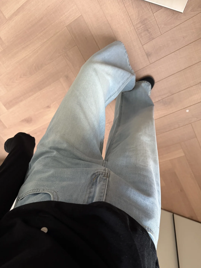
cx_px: 100
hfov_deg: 56.8
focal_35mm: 24
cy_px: 134
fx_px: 186
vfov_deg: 71.6
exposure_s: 1/60
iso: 400
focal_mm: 6.76
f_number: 1.78
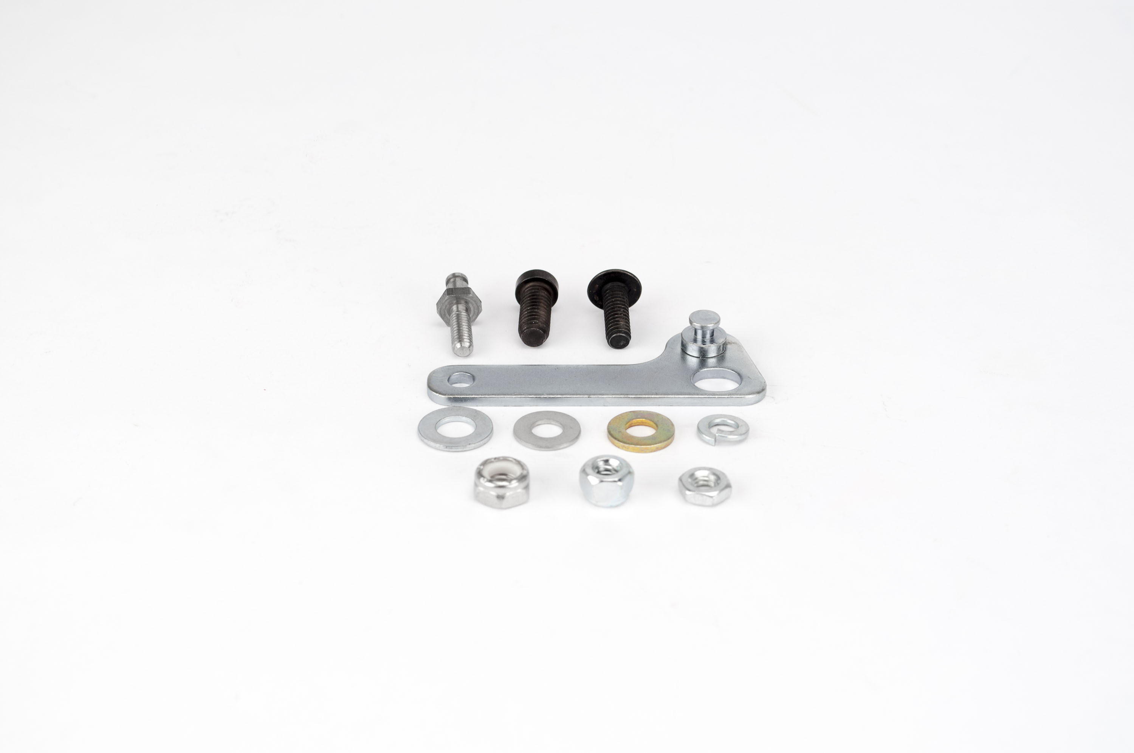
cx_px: 567
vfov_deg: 16.5
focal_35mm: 82
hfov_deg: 24.6
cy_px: 376
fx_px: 2596
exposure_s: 1/25
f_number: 8
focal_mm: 55
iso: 200
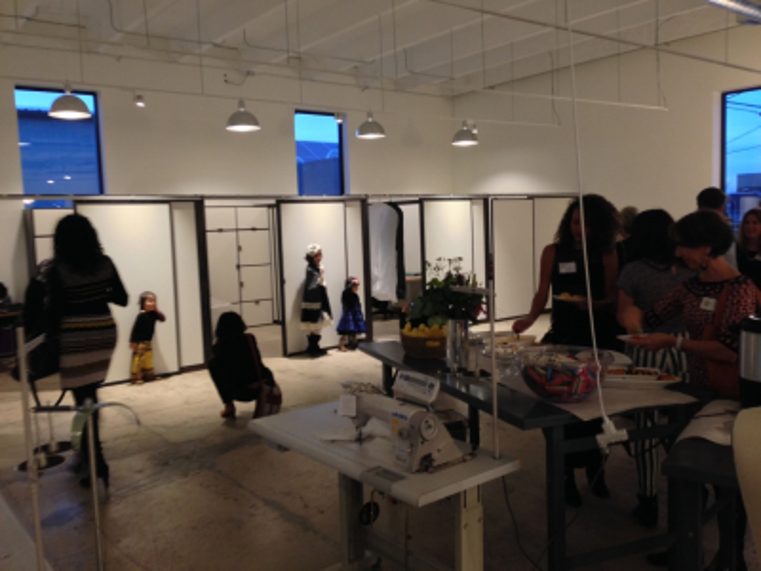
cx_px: 380
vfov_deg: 42.9
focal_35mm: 33
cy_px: 286
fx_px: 725
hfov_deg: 55.4
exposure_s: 1/20
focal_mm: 4.12
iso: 125
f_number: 2.4
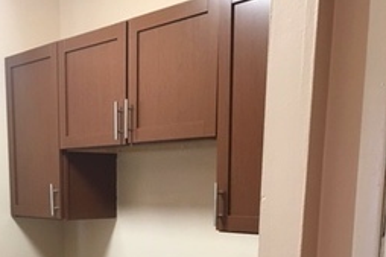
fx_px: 611
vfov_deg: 22.1
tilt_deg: -12.0
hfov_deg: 34.7
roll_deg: +0.6
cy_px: 301
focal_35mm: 57
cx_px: 123
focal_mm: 4.15
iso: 160
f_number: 2.2
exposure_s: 1/30
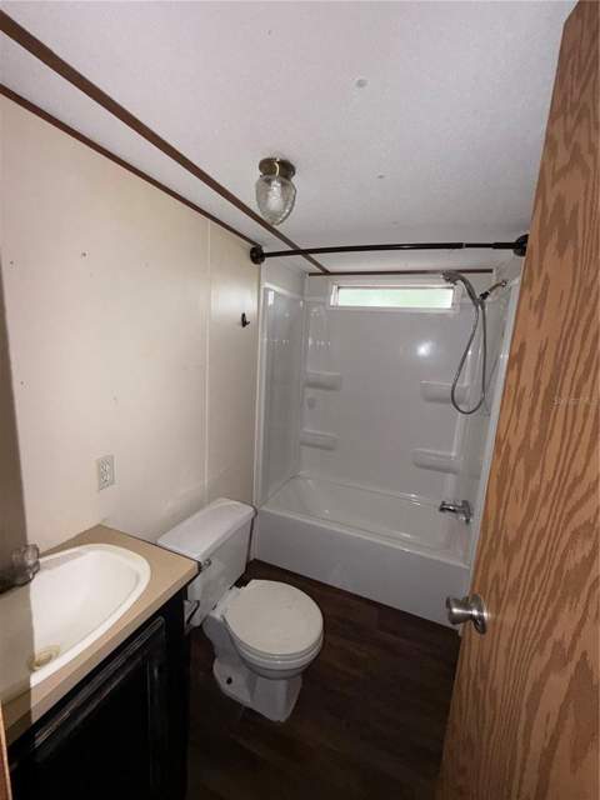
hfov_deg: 85.7
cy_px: 400
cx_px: 300
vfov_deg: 102.1
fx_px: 324
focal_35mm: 14
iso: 125
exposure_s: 1/42
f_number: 2.2
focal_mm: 2.22
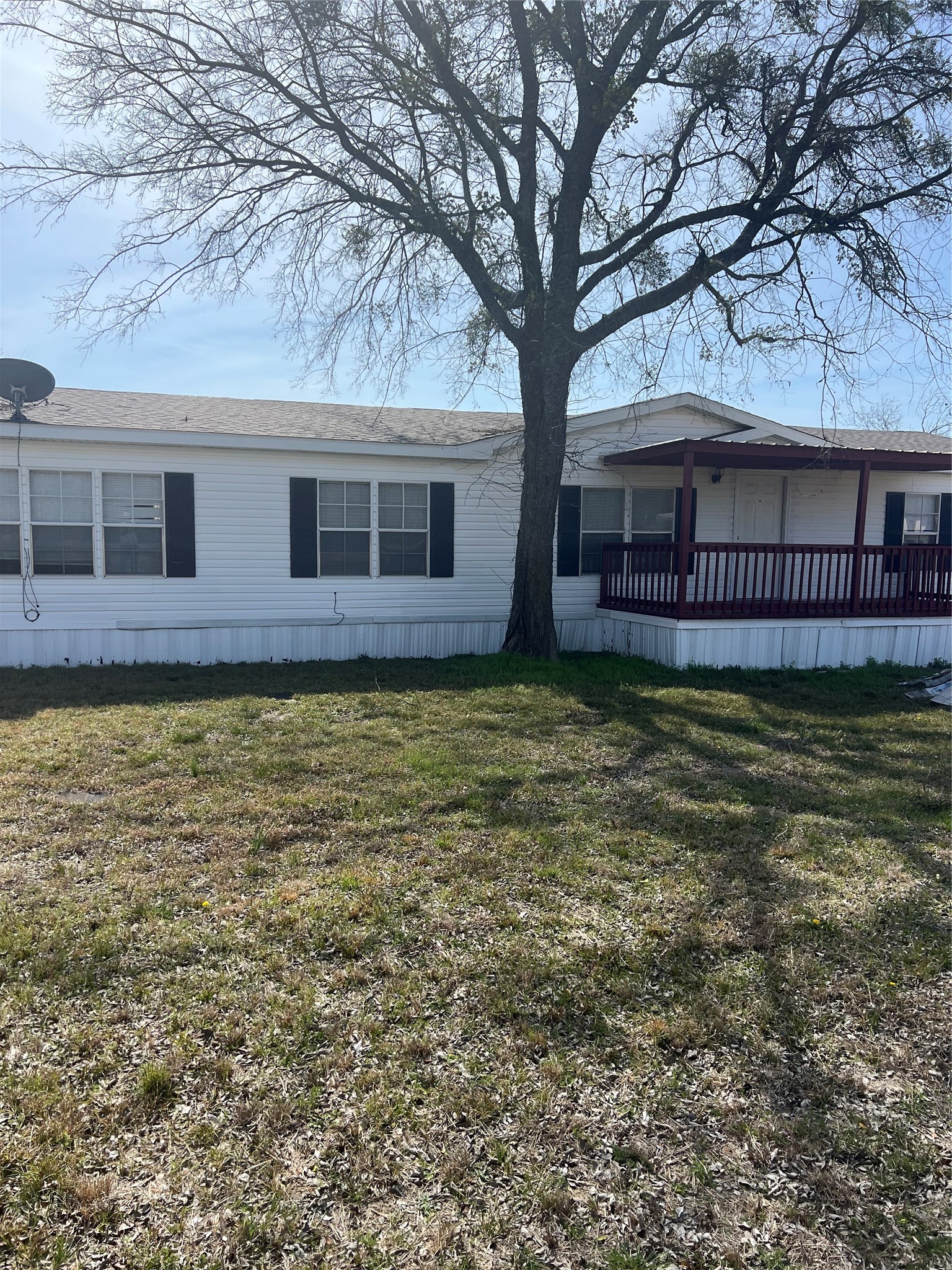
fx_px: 953
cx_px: 476
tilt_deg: -4.4
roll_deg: +0.9
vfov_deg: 67.3
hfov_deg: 53.1
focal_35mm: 26
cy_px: 635
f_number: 1.5
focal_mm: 5.7
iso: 50
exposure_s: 1/4630
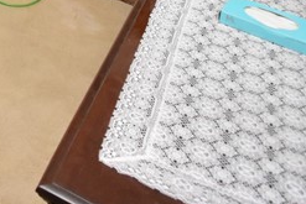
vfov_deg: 15.5
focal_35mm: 66
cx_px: -208
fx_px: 561
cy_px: -229
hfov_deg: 22.1
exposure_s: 1/80
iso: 1600
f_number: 4.5
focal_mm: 10
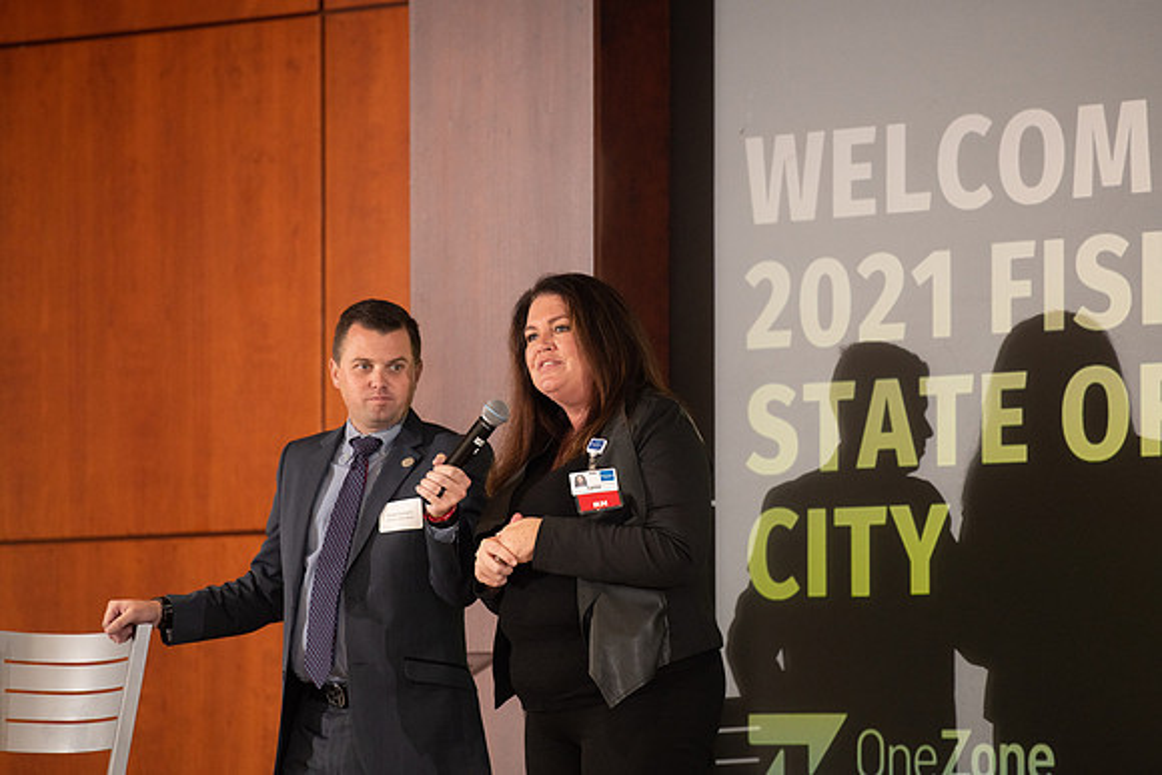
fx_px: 6626
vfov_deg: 6.7
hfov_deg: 10.0
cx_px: 581
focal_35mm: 205
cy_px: 388
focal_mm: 200
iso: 1000
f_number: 4
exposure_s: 1/200
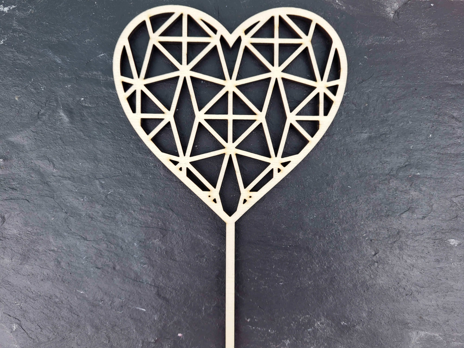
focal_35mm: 26
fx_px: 349
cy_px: 174
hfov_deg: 67.3
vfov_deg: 53.1
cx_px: 232
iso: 125
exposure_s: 1/100
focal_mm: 5.4
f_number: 1.8
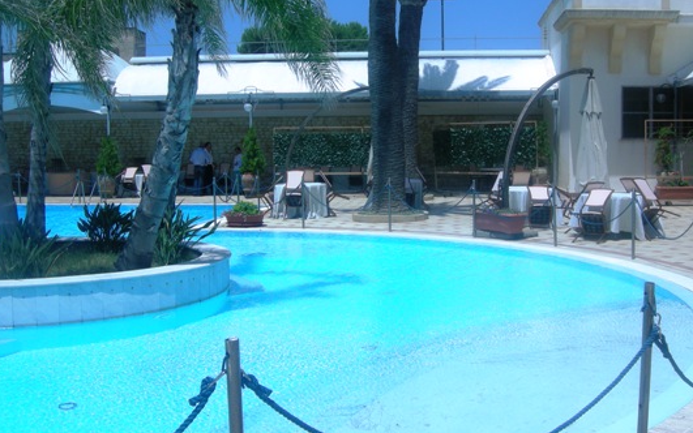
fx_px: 869
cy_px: 206
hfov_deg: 43.3
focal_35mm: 46
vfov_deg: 28.0
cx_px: 403
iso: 64
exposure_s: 1/740
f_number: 4.3
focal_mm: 7.5
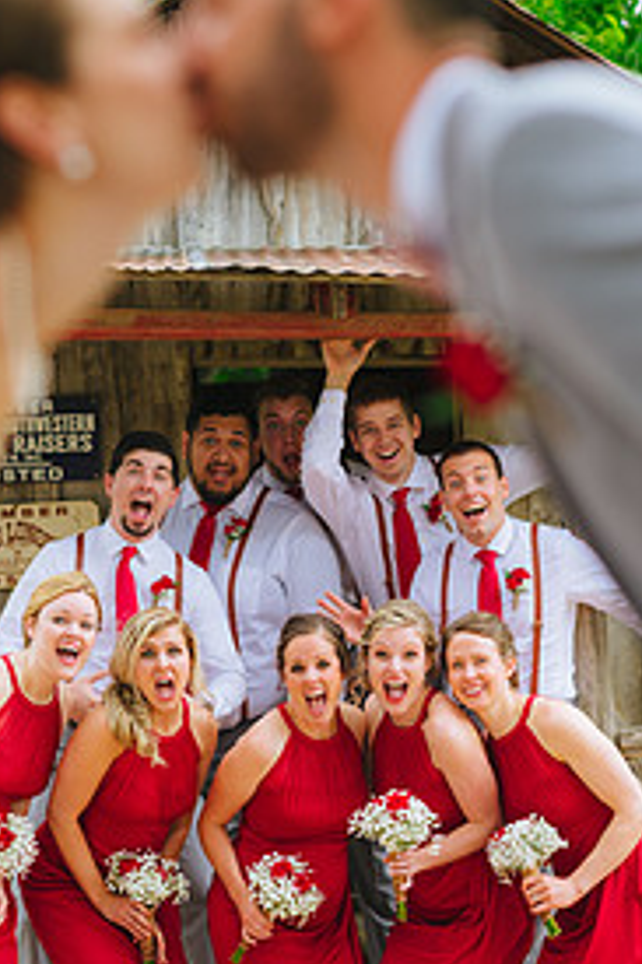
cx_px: 305
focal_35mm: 139
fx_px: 3723
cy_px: 631
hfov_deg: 9.9
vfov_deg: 14.7
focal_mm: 85
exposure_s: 1/250
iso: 80
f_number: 2.5
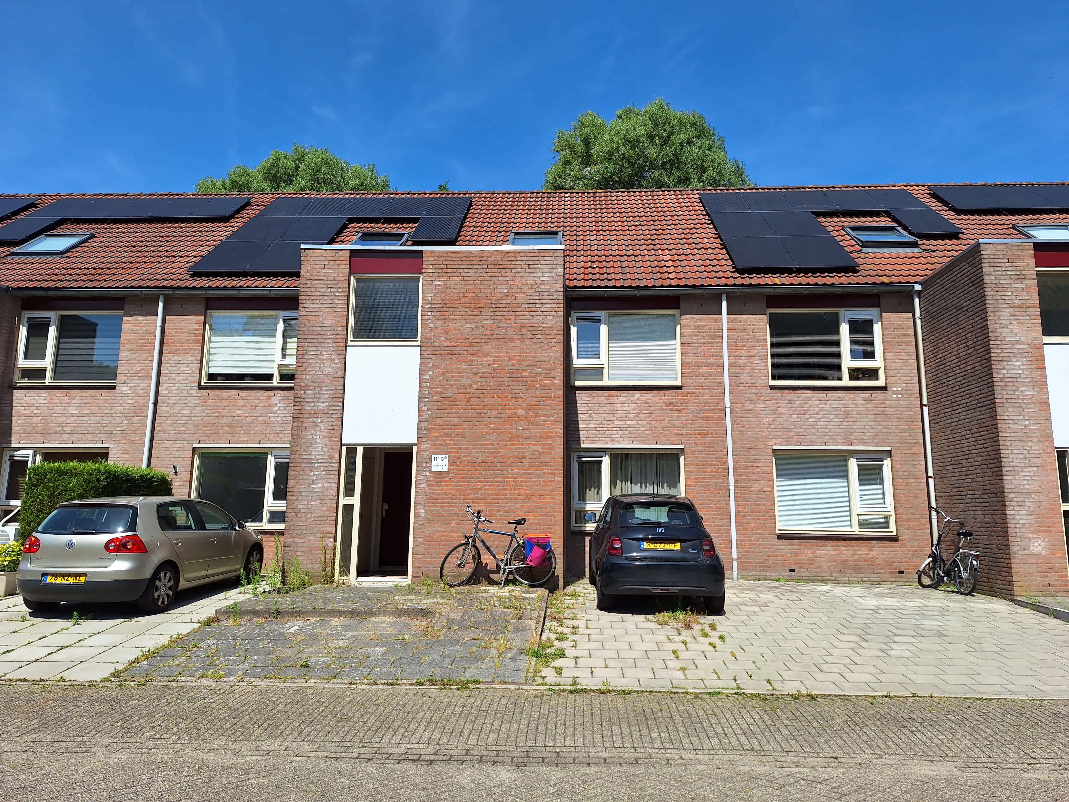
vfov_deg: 58.9
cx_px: 534
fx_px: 710
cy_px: 401
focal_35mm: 23
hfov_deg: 73.9
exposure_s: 1/2793
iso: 40
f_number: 1.8
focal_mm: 5.5
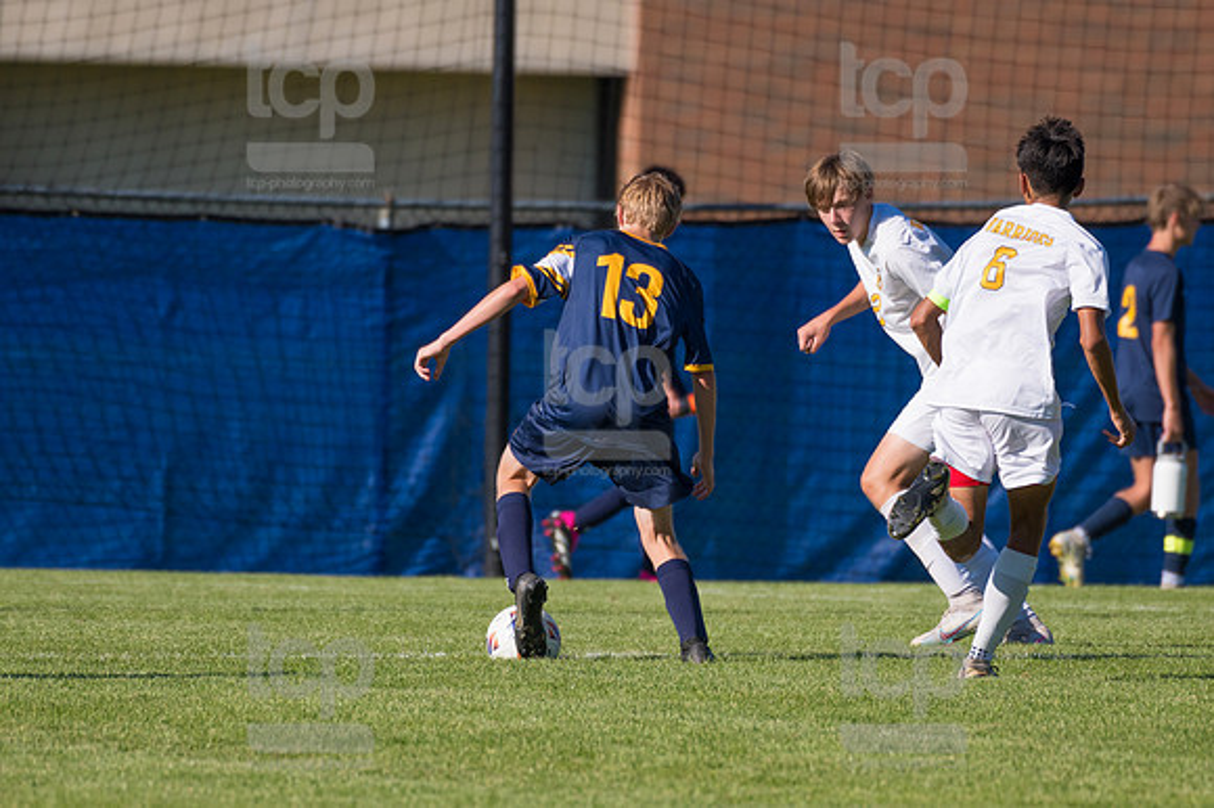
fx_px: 19715
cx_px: 607
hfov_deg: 3.5
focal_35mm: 585
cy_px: 404
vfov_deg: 2.3
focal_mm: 390
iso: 320
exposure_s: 1/2000
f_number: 5.6
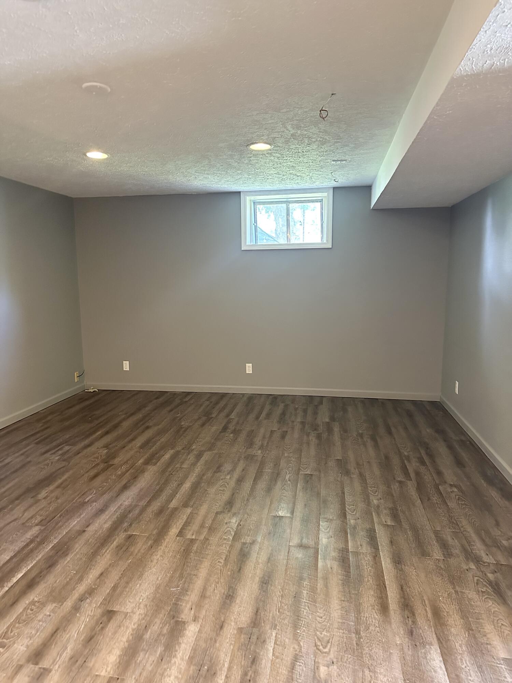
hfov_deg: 56.8
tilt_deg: -7.9
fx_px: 473
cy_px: 342
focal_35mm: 24
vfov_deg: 71.6
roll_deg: -0.1
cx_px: 256
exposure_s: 1/60
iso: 800
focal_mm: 6.86
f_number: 1.78
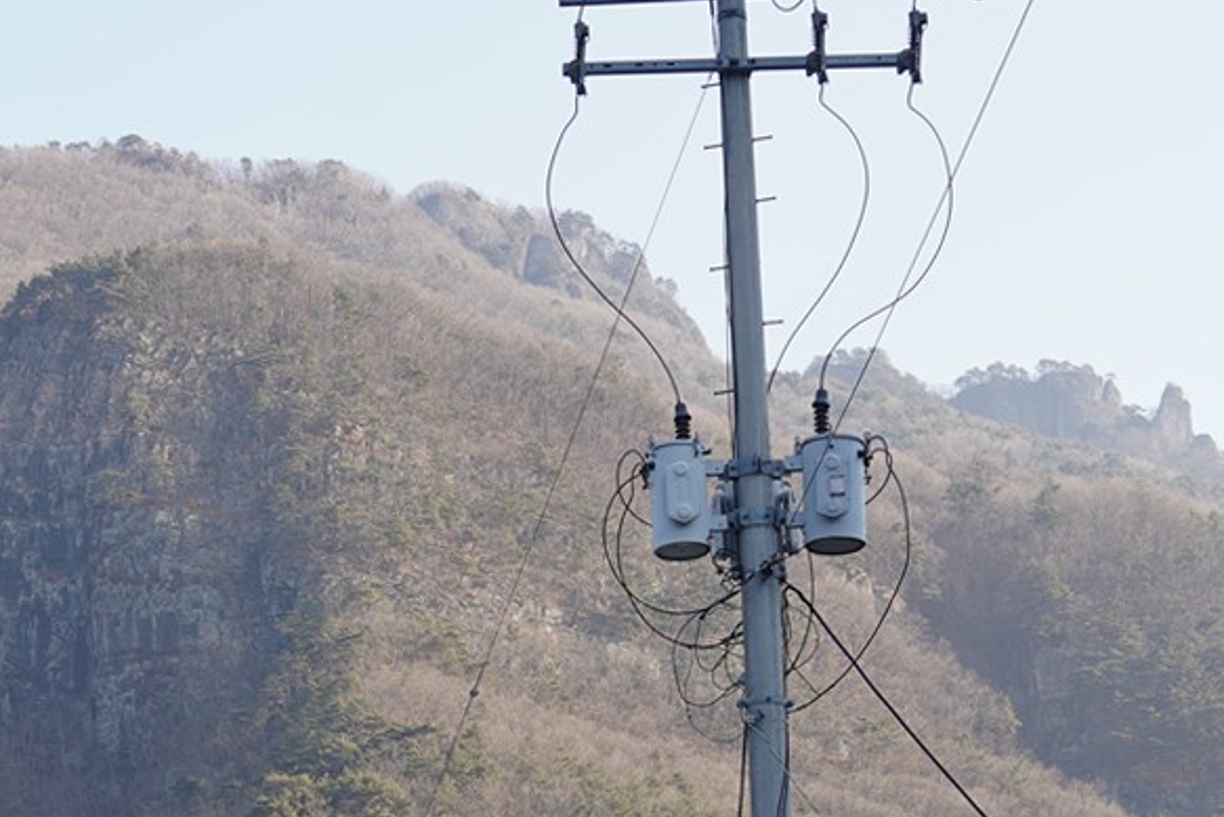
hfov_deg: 21.1
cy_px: 983
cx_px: 353
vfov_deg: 13.8
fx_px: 3265
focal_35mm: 96
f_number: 6.3
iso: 100
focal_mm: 28
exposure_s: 1/100
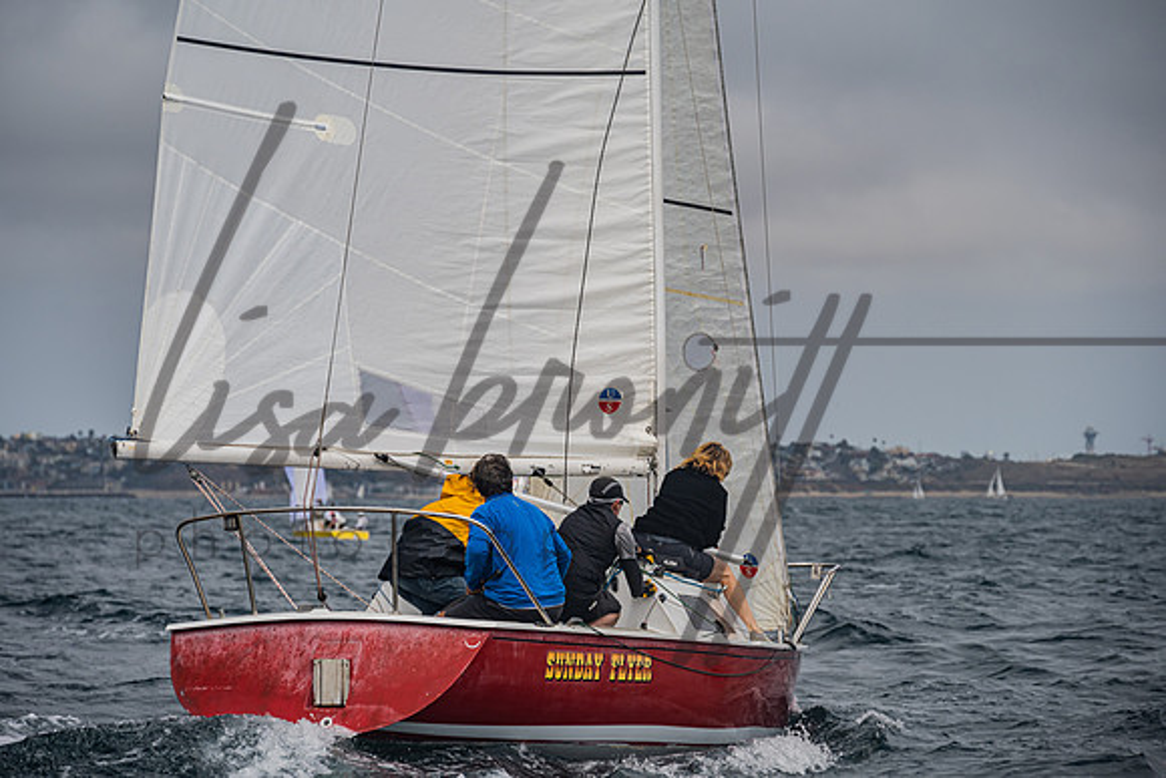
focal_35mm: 171
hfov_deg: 12.0
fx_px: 5556
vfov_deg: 8.0
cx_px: 544
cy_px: 381
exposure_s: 1/640
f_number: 6.3
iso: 160
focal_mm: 155
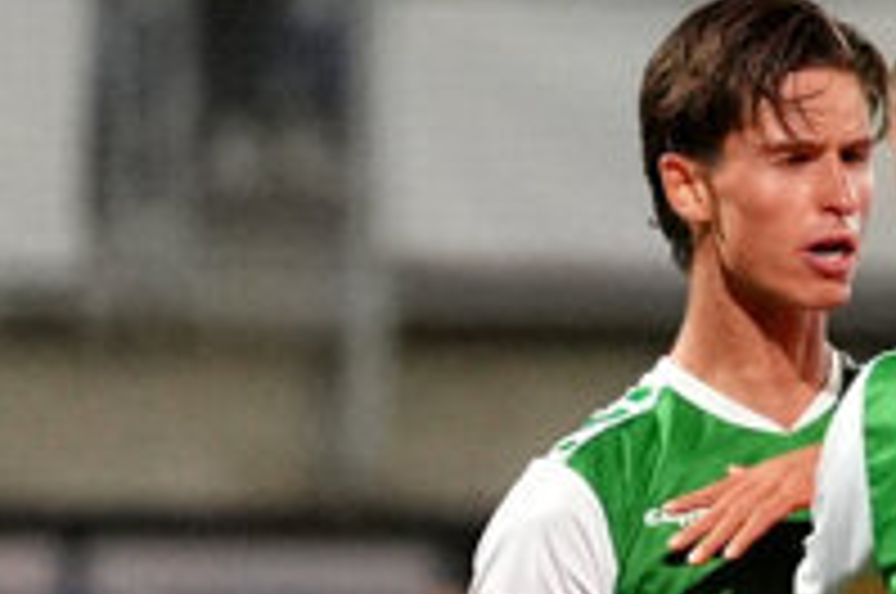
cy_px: 1004
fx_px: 23631
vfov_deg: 1.4
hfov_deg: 2.2
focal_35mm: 951
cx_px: 1691
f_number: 2.8
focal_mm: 200
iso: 6400
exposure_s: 1/2000
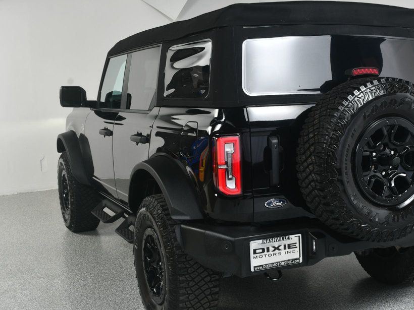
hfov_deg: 39.5
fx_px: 574
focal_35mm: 48
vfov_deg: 30.3
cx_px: 250
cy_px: 160
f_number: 10
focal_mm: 27
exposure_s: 1/160
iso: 100
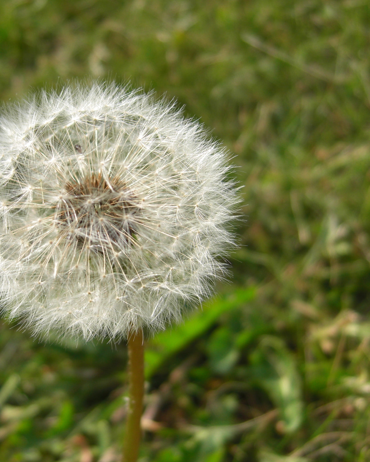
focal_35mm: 56
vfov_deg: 33.6
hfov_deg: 26.8
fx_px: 766
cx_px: 99
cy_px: 221
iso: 80
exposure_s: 1/400
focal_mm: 7.9
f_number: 2.8
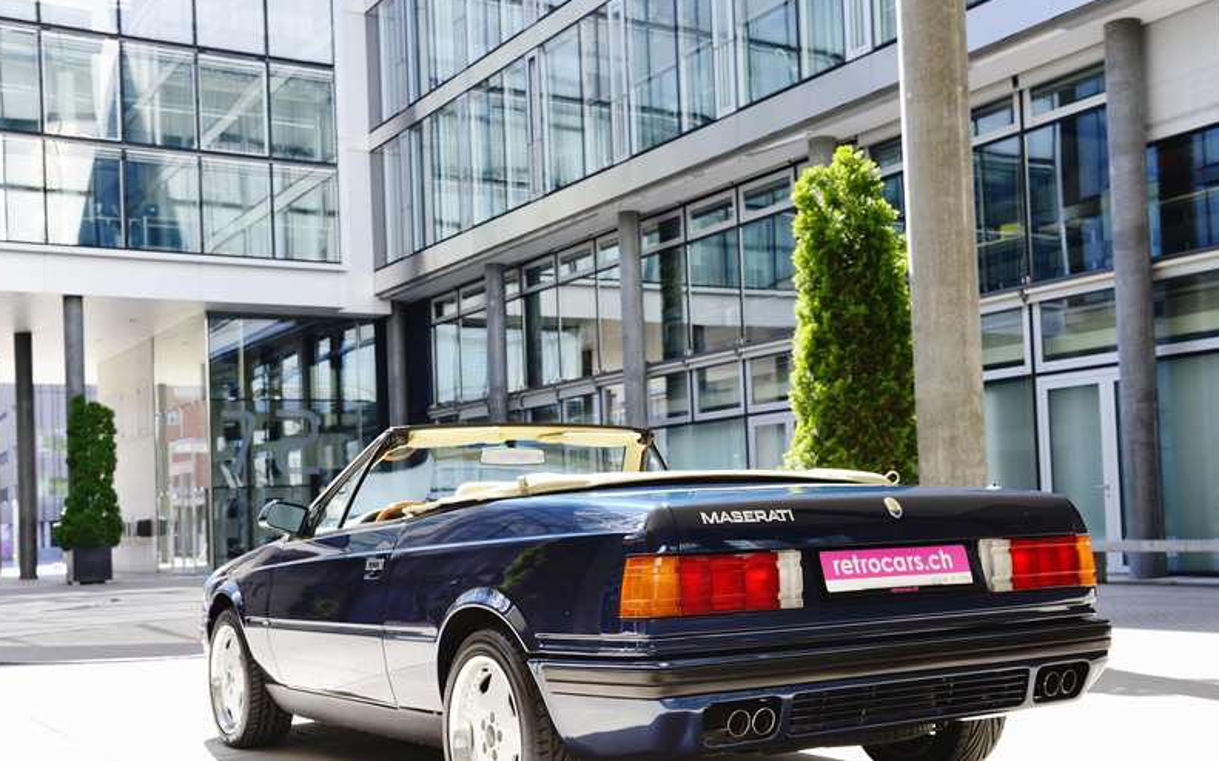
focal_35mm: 42
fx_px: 1395
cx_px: 646
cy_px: 462
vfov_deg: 30.4
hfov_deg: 47.2
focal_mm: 34
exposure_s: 1/160
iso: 200
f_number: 6.3
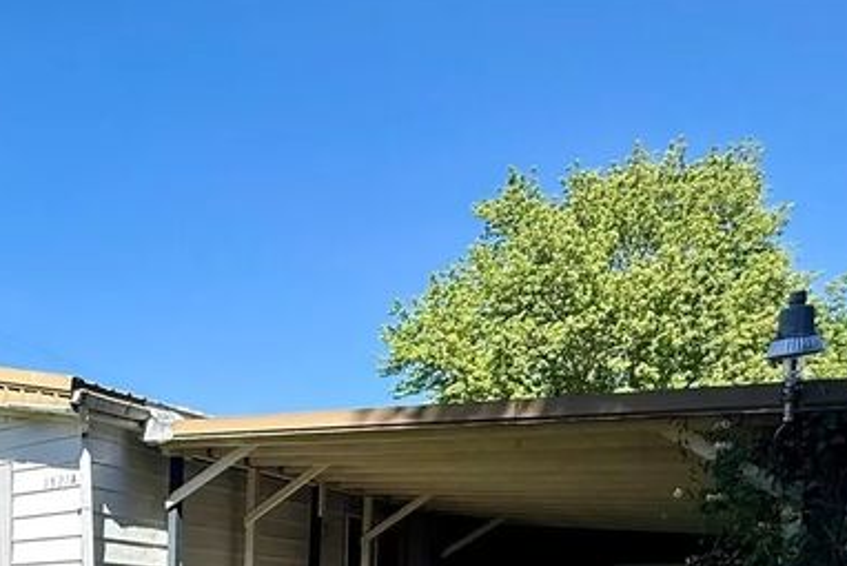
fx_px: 918
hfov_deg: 45.4
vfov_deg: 29.8
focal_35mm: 39
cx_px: 100
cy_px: 661
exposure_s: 1/1497
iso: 64
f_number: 2.2
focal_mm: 2.22
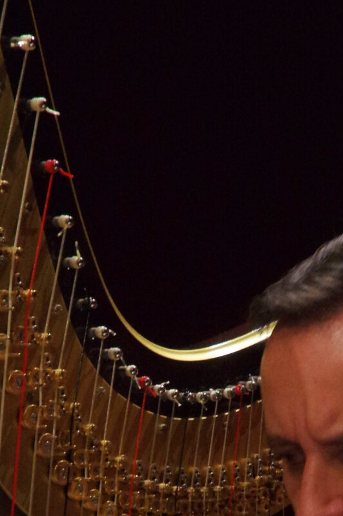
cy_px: 490
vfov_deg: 2.5
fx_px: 11701
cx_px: 146
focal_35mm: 817
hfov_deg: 1.7
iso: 1600
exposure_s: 1/50
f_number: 5.6
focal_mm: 170
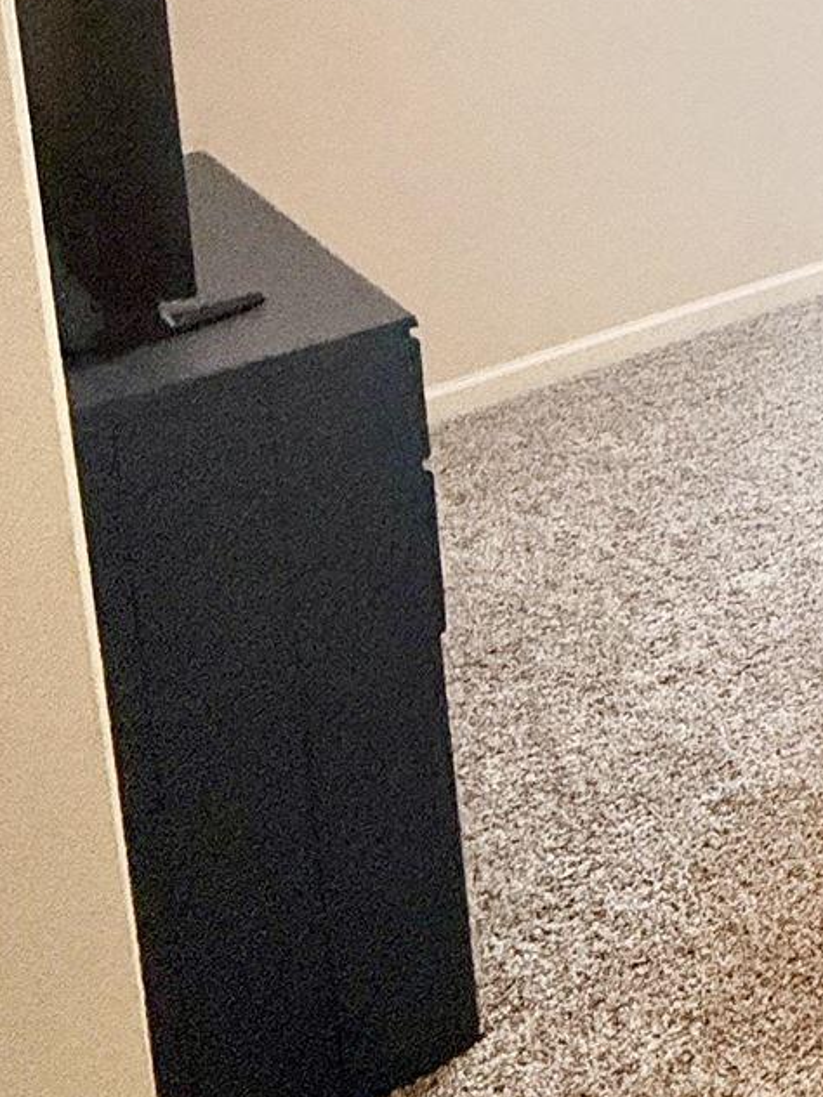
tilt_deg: -5.9
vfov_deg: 32.2
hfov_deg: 20.3
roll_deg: +2.4
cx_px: 1486
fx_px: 1617
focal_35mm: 51
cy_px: -165
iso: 320
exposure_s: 1/120
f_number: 2.2
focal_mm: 2.22
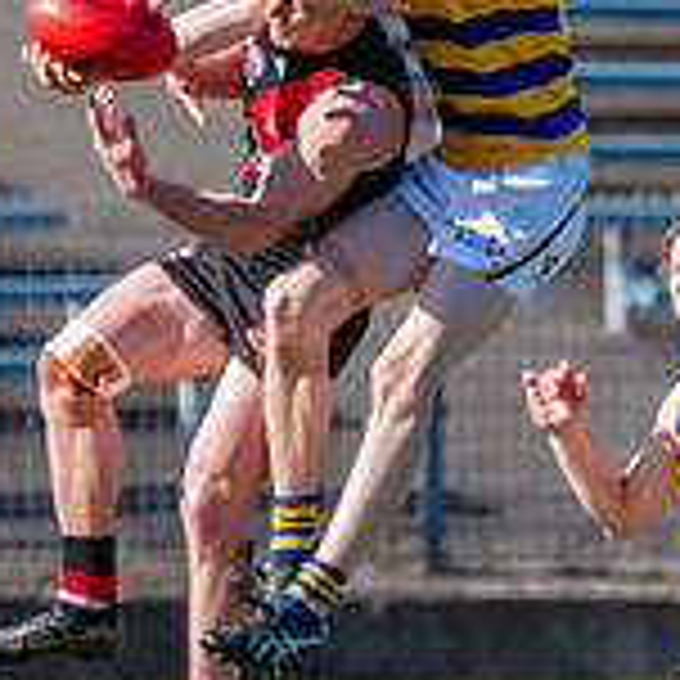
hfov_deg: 0.7
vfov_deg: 0.7
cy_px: 593
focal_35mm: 2660
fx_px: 59118
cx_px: 438
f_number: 6.3
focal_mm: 600
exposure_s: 1/1600
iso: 800
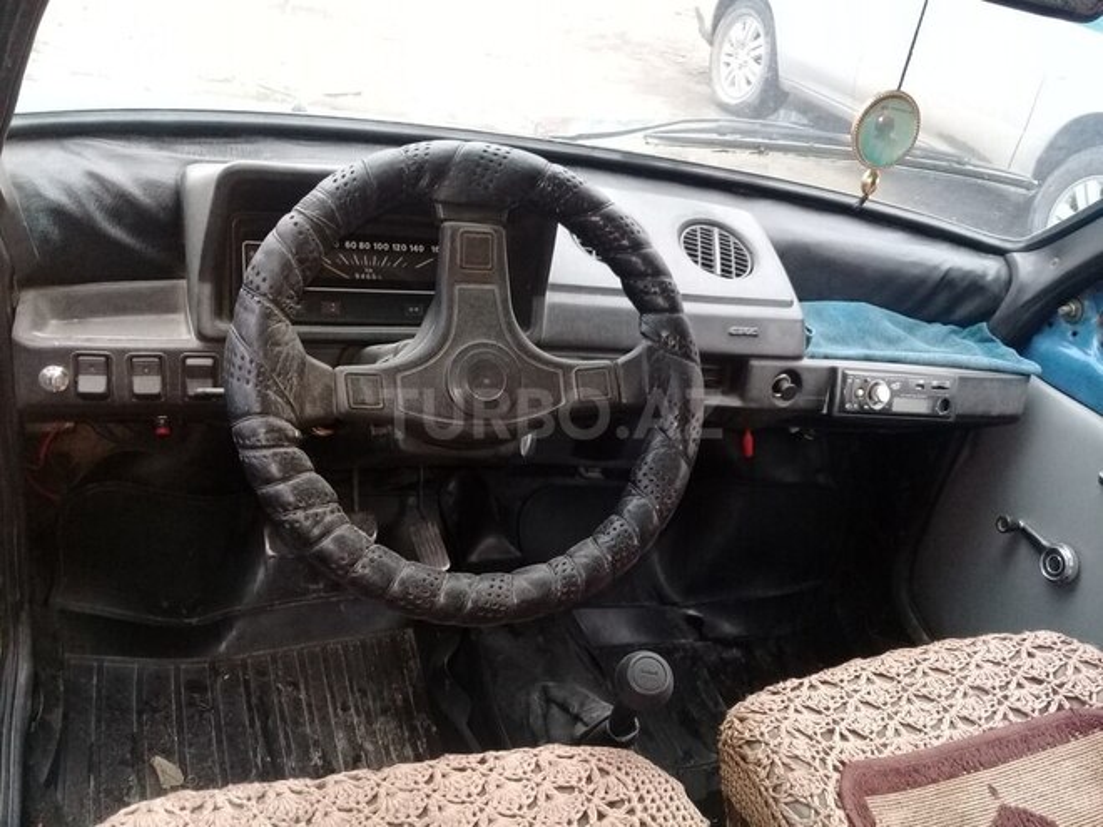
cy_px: 414
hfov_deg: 58.4
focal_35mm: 31
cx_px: 552
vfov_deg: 45.4
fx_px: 988
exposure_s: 1/33
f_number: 2.2
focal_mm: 3.3
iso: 160
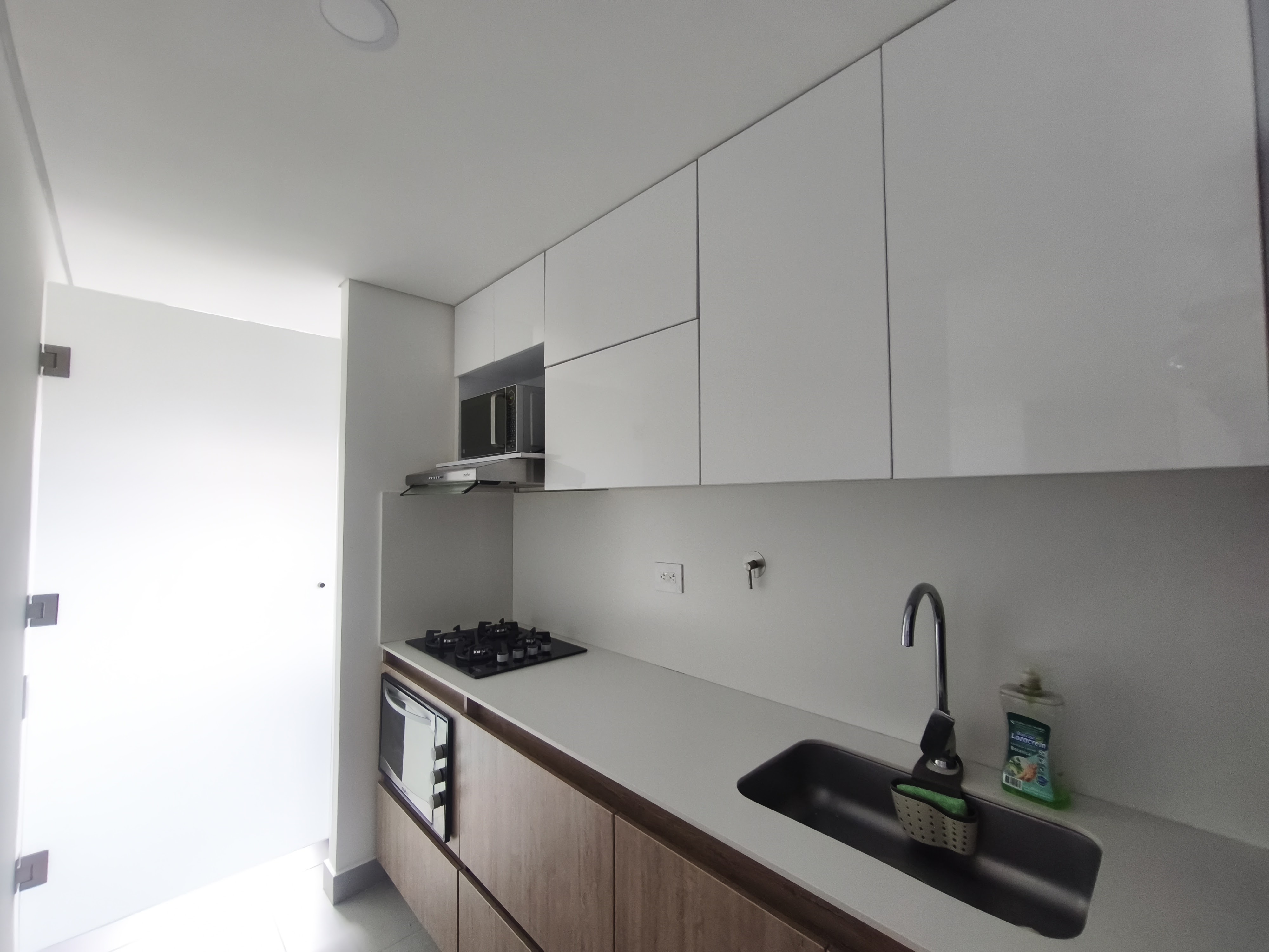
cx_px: 634
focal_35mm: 15
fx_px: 550
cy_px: 476
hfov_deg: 98.2
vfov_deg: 81.7
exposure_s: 1/30
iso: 160
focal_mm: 1.91
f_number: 2.2
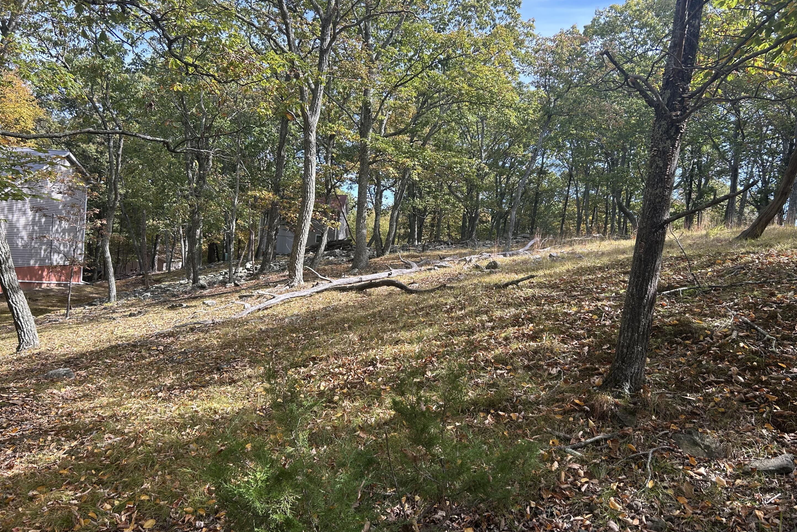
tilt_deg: -3.0
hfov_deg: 65.5
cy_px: 277
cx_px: 400
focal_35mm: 28
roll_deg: -4.6
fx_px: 620
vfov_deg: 46.4
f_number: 1.5
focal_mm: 5.7
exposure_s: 1/569
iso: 50
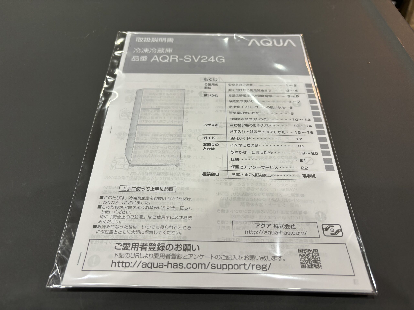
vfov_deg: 53.1
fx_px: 311
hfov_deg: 67.3
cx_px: 207
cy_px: 155
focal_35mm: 26
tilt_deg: -54.3
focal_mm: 5.96
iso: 64
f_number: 1.6
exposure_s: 1/100
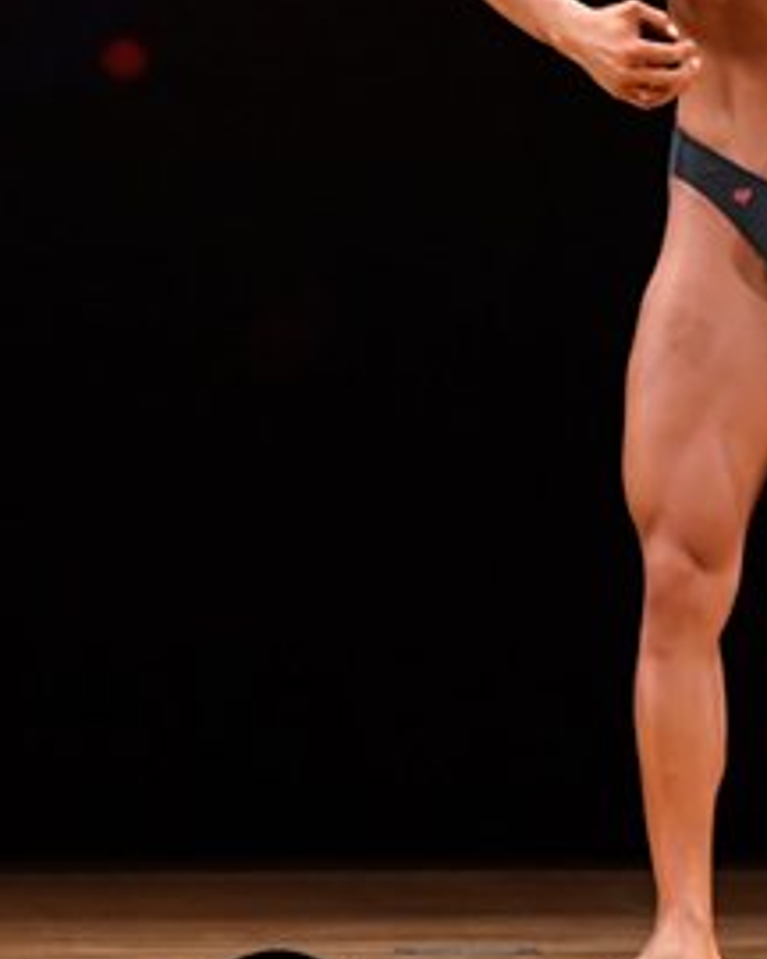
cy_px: 224
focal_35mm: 606
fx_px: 17195
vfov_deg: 3.2
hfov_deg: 2.6
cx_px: 719
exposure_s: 1/400
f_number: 5.6
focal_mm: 150
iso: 4000
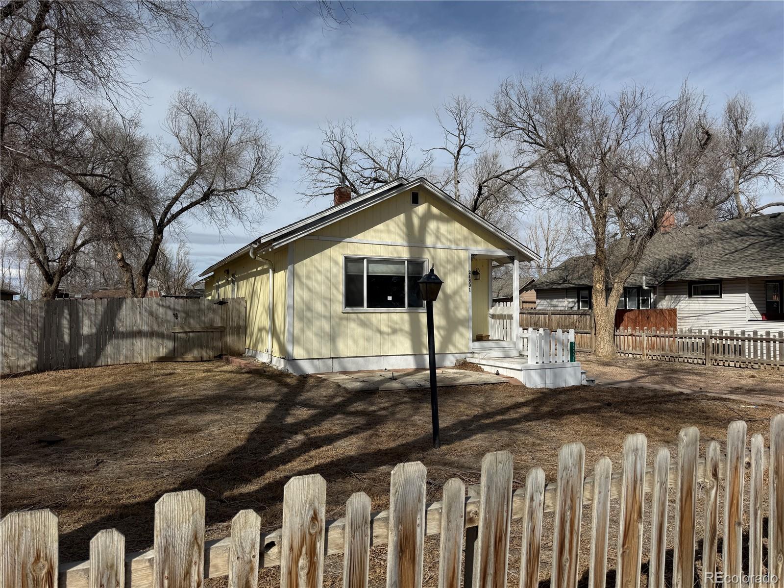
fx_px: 544
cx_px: 392
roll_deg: -0.9
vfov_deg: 56.8
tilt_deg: +3.1
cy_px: 294
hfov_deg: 71.6
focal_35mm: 24
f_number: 1.78
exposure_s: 1/8130
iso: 80
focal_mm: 6.76
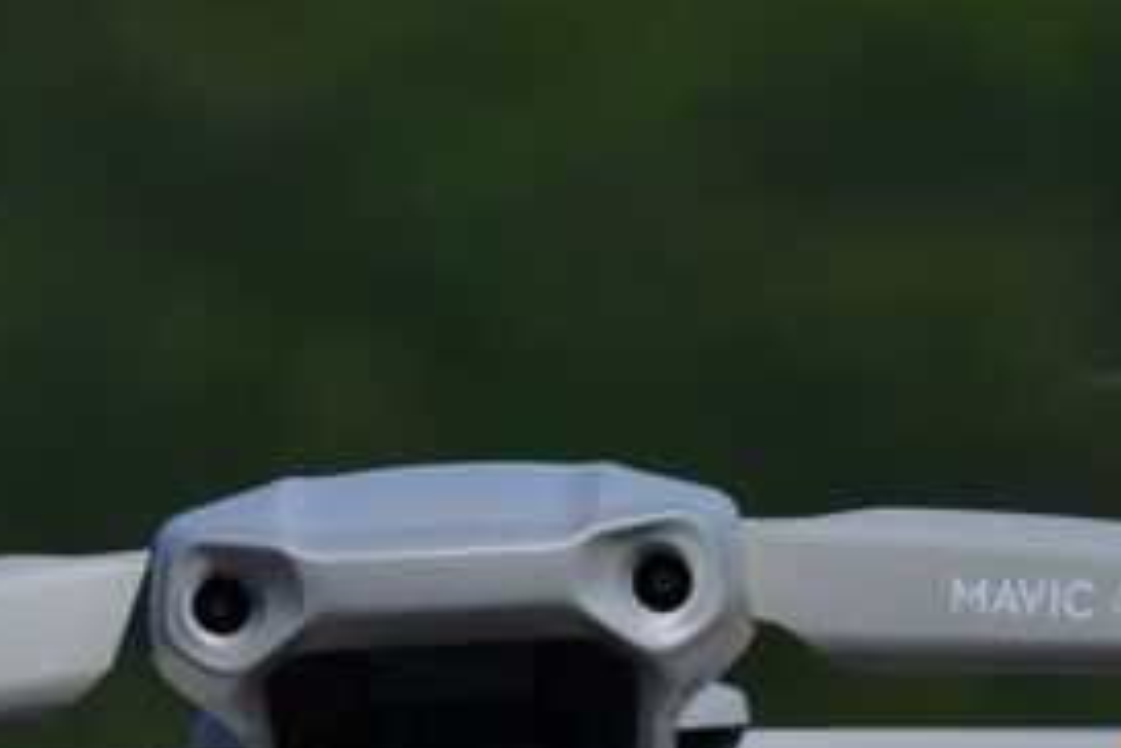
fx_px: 19647
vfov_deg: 2.2
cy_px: 734
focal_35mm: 631
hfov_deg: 3.3
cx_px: 501
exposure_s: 1/2000
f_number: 8
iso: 360
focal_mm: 112
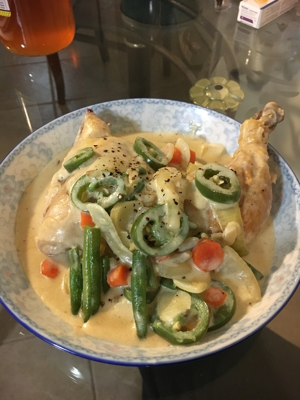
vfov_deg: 61.7
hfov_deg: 48.2
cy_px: 200
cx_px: 150
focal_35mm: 29
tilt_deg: -52.2
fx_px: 335
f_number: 2.2
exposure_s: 1/15
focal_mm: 4.15
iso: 250
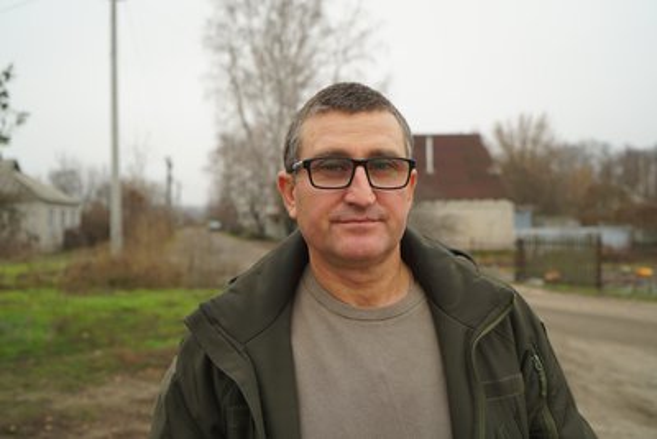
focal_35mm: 35
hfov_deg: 54.4
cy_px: 220
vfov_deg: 37.9
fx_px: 639
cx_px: 328
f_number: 4
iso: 100
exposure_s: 1/160
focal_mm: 35
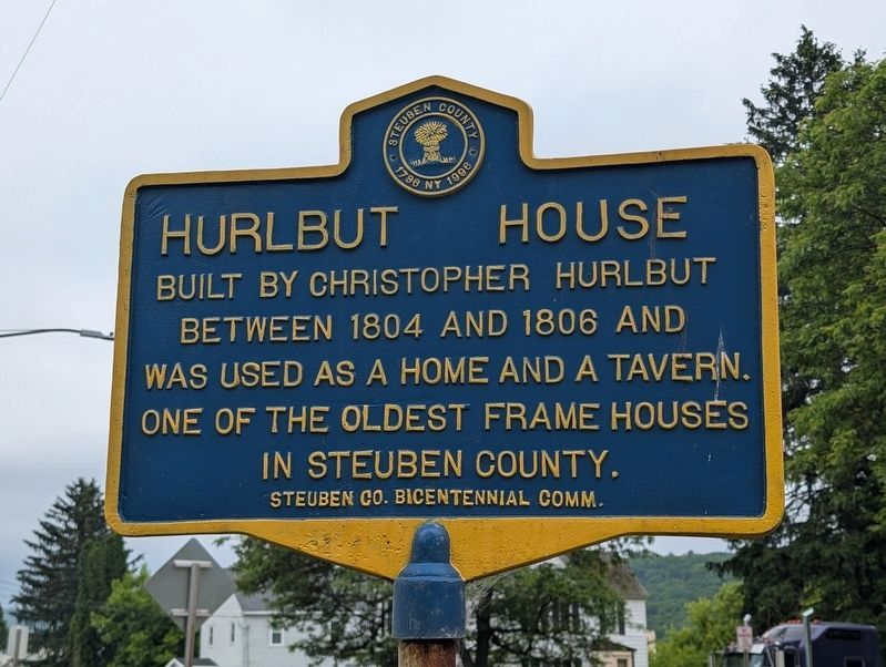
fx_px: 1256
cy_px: 334
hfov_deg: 38.8
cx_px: 443
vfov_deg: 29.8
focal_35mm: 49
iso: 21
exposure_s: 1/1129
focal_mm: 6.9
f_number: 1.68
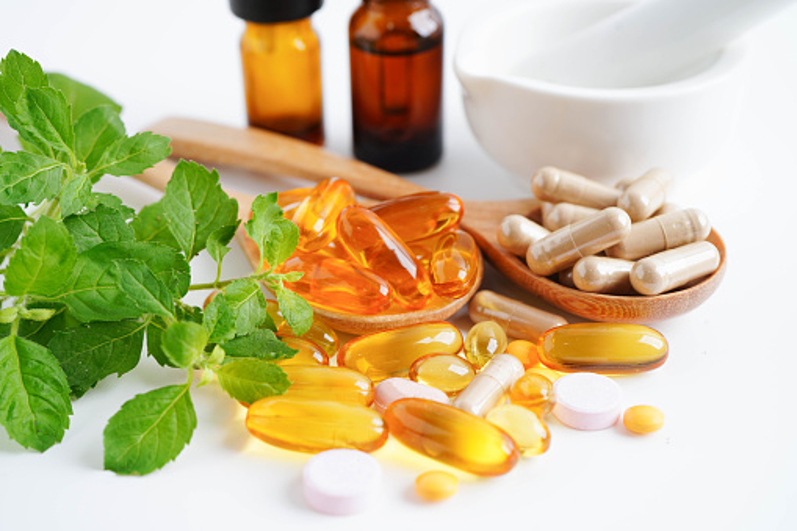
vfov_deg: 27.0
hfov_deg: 39.6
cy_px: 266
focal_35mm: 50
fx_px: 1107
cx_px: 398
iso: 100
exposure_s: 1/80
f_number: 6.3
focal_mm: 50
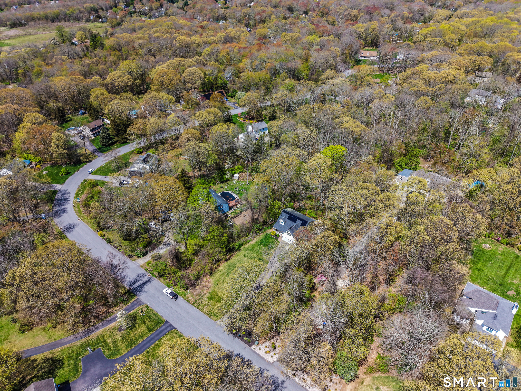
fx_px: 361
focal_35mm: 24
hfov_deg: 71.6
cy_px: 196
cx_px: 260
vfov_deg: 56.8
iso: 100
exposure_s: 1/320
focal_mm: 8.67
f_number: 1.8
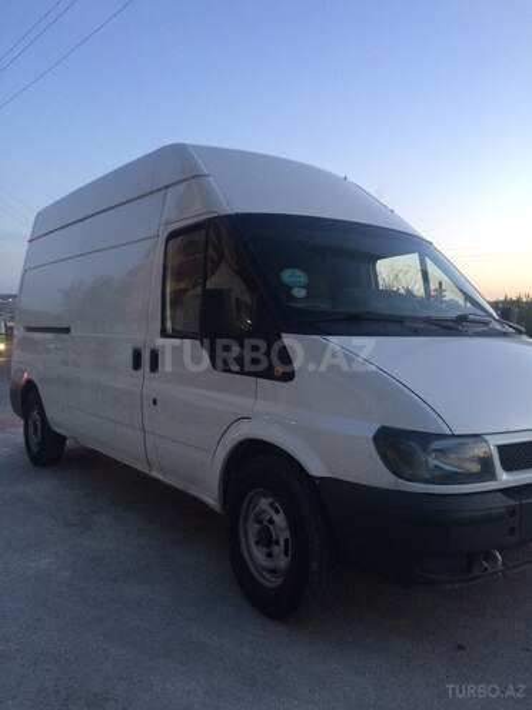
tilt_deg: -5.7
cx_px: 266
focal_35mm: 29
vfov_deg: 61.7
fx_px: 594
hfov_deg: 48.2
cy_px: 355
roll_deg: +0.4
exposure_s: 1/33
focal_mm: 4.15
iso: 80
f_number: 2.2
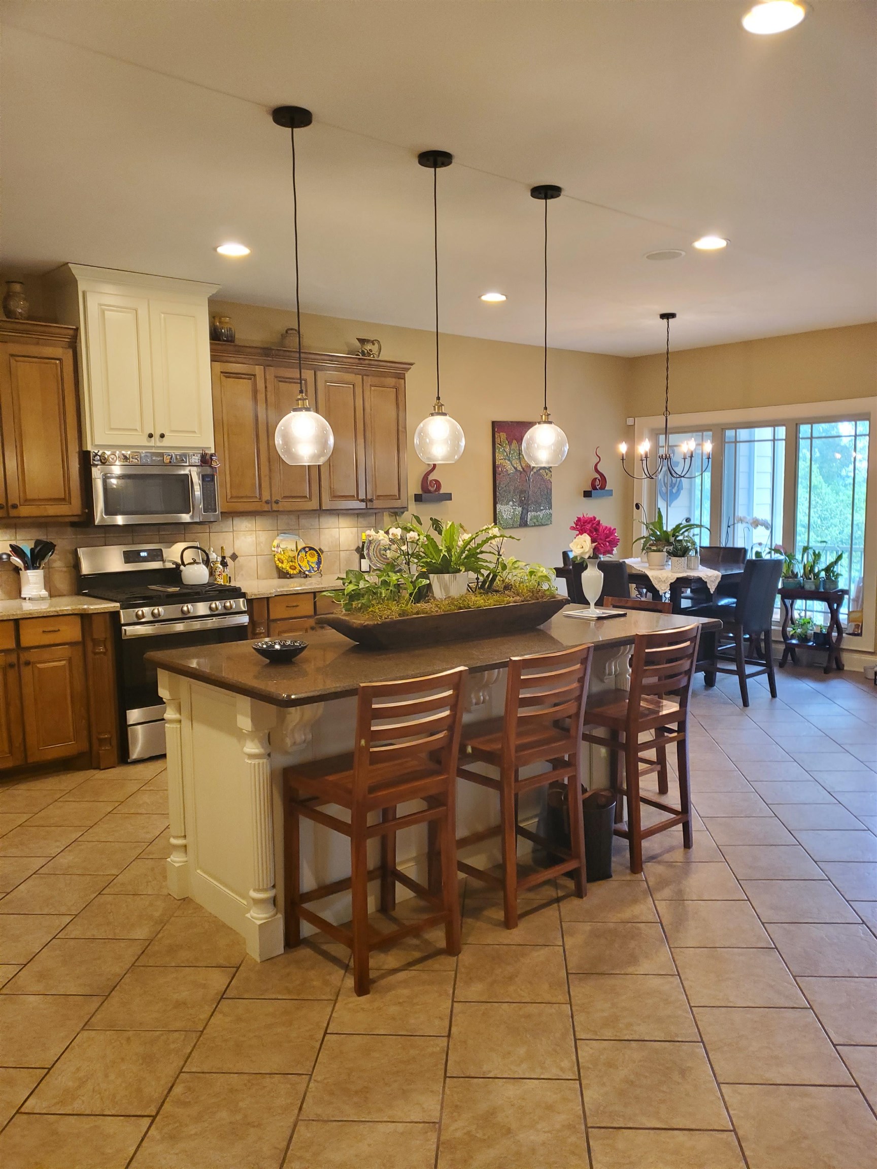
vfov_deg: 67.3
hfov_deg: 53.1
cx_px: 438
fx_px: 878
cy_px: 584
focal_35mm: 26
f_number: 1.5
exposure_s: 1/60
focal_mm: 4.3
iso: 200
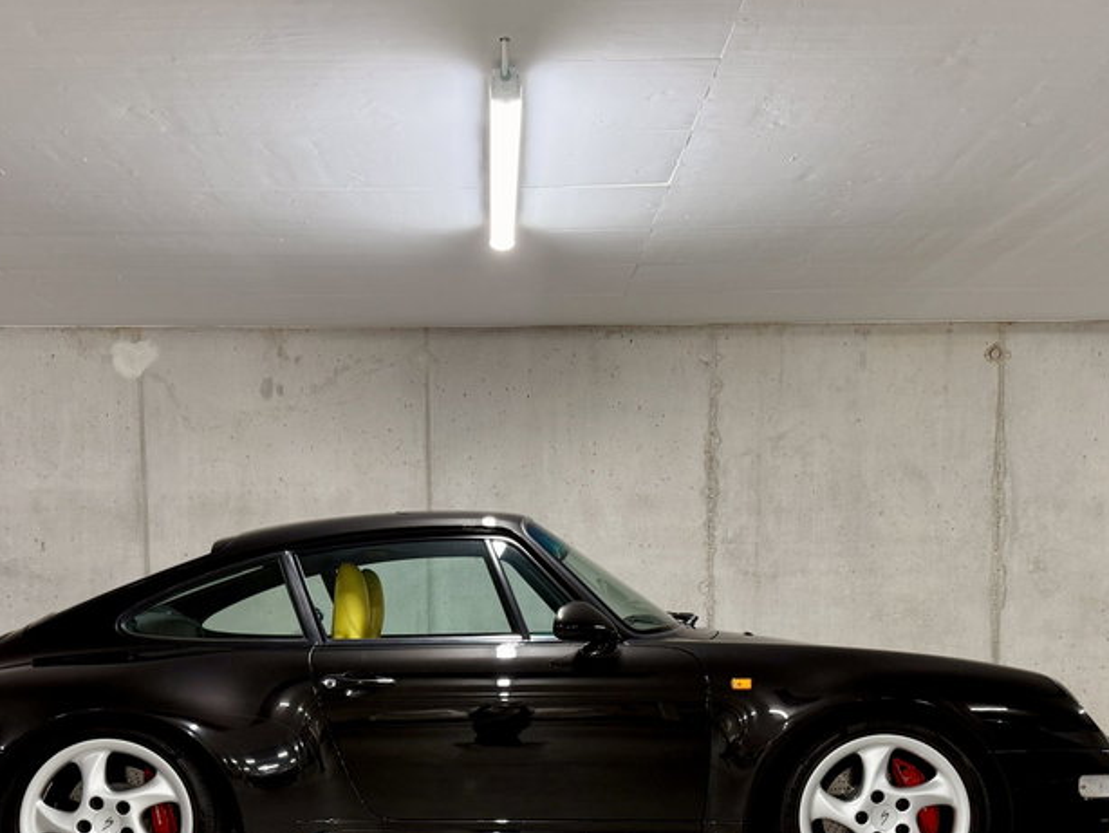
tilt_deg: -4.6
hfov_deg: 59.8
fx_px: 961
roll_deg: -0.1
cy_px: 513
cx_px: 491
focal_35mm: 30
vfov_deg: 46.5
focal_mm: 6.76
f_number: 1.78
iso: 160
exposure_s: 1/50
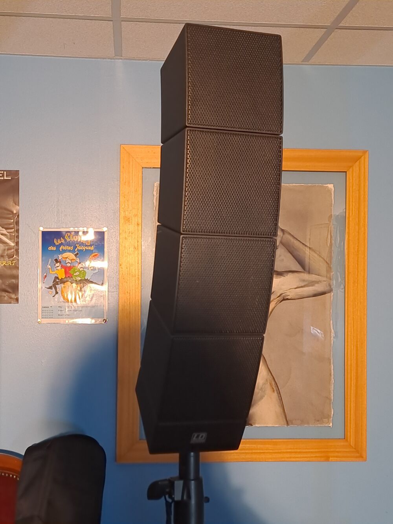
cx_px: 196
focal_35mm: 25
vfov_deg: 69.4
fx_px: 378
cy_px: 262
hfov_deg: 54.9
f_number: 1.8
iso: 200
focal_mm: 4.65
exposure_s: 1/50
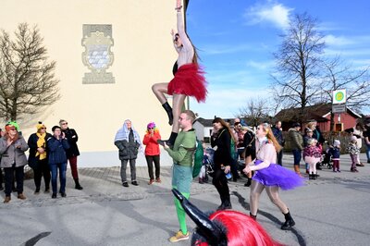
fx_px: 246
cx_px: 185
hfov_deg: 73.8
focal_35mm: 24
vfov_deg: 53.1
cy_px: 123
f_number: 22
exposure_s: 1/200
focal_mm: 24
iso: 1000
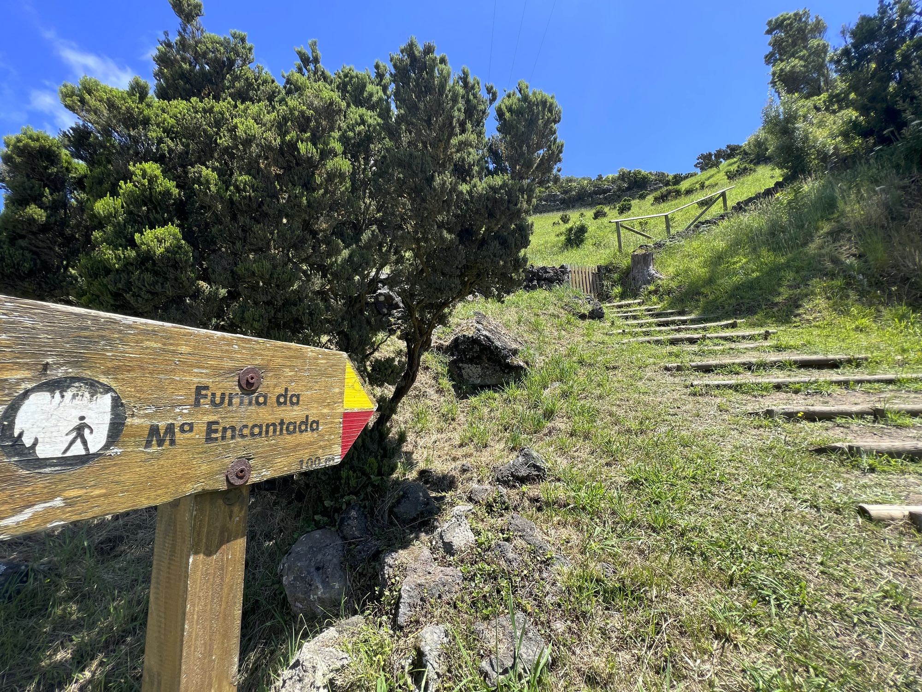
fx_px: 346
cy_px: 346
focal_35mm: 13
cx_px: 461
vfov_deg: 89.9
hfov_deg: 106.2
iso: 32
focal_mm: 1.57
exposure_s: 1/608
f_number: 1.8
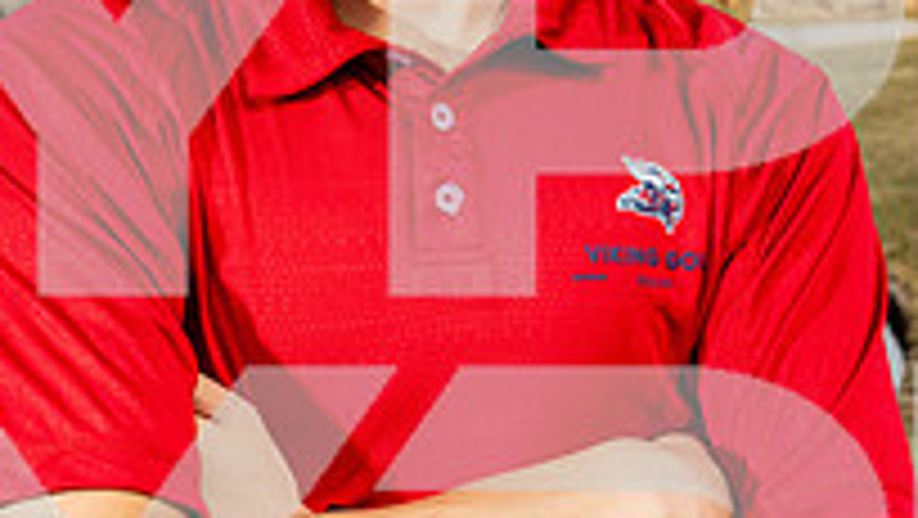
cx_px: 302
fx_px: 2679
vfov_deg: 11.0
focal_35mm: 110
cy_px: 61
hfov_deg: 19.4
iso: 100
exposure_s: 1/250
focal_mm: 37
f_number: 8
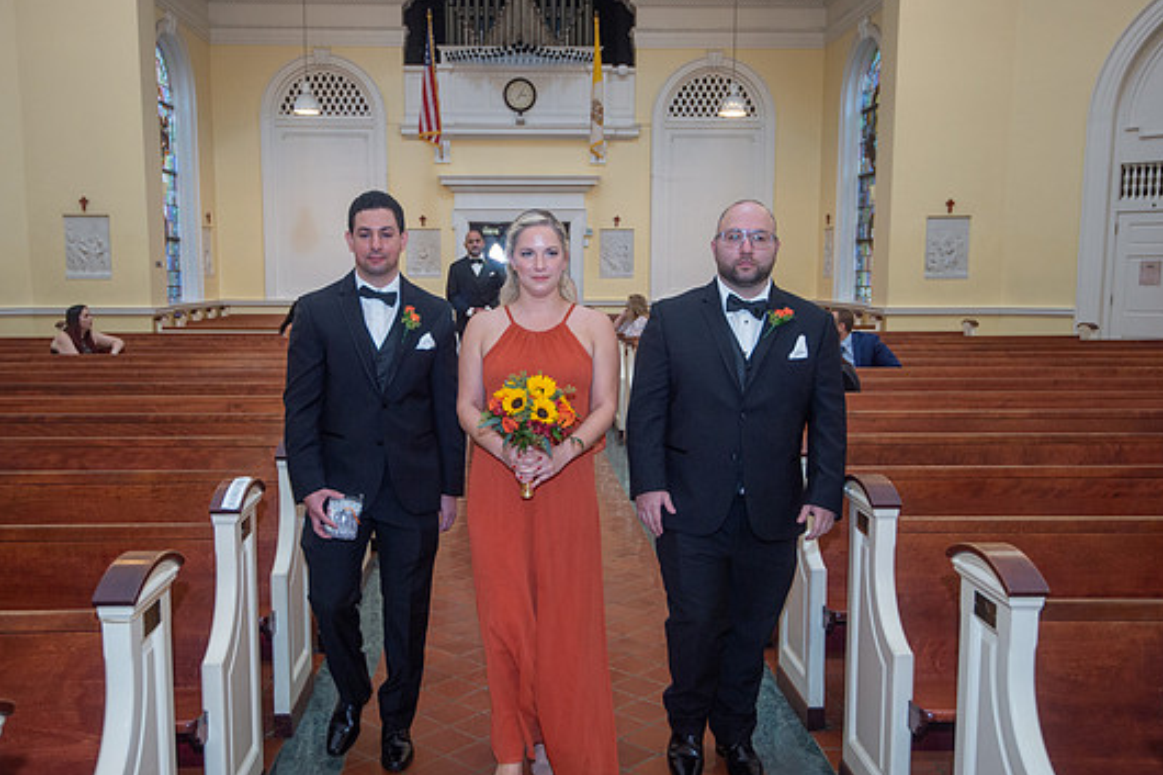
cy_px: 413
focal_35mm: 35
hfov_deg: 54.4
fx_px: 1130
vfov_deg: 37.8
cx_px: 546
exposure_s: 1/125
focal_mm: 32
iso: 1000
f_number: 4
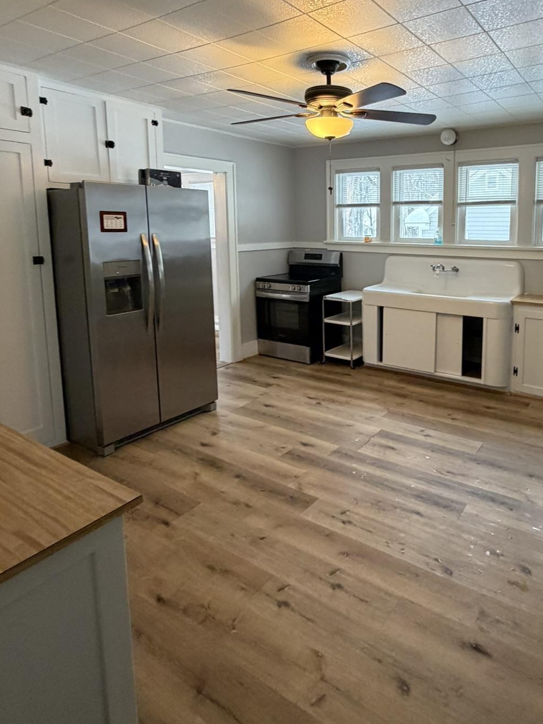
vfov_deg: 75.3
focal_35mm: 22
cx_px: 370
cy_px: 279
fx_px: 460
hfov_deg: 59.4
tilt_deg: -8.4
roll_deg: +0.6
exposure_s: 1/60
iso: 320
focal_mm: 2.22
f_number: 2.2
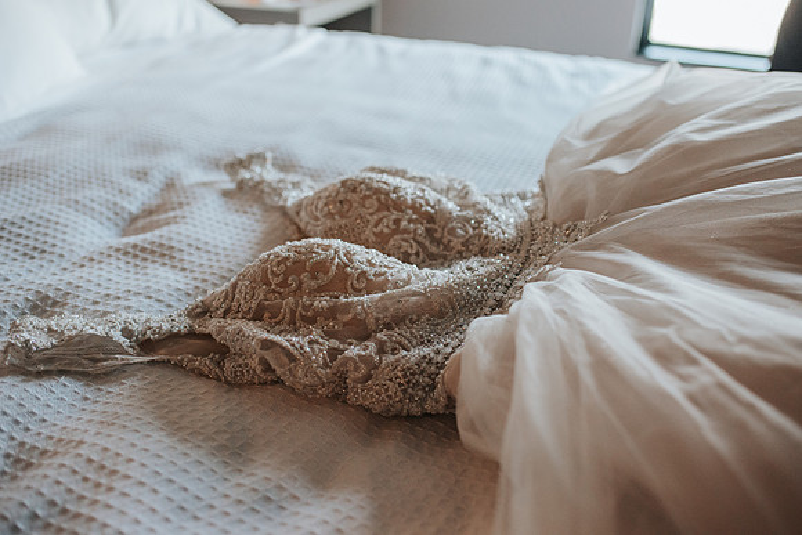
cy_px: 253
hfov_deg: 51.9
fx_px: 823
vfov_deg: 36.0
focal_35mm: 37
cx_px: 401
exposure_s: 1/640
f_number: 2.5
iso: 2200
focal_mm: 35
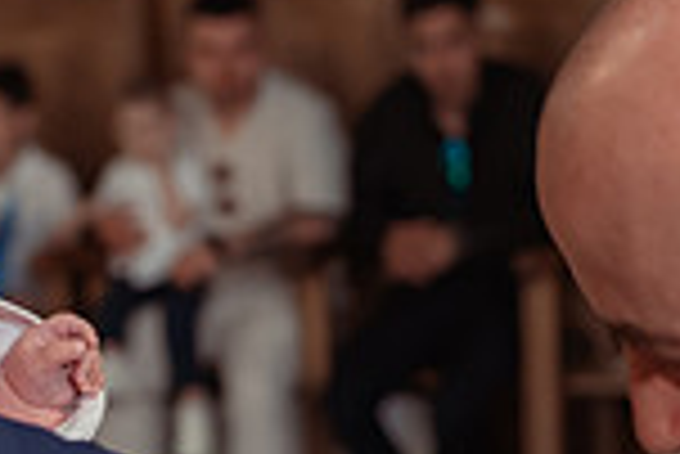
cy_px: 335
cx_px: 266
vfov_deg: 10.2
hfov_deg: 15.3
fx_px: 2533
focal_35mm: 134
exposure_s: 1/200
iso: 1600
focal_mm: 35
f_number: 2.5
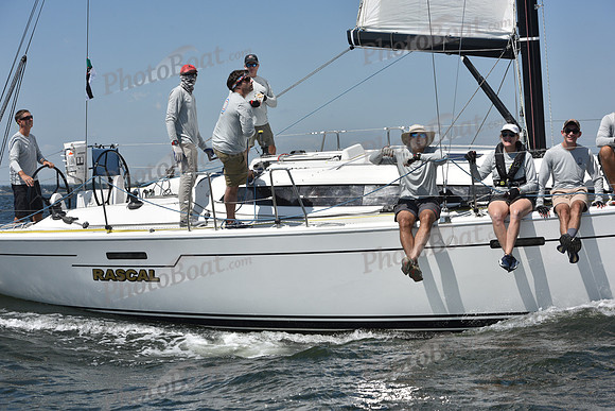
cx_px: 308
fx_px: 1196
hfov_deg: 28.8
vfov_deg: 19.5
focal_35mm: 70
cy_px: 206
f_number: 10
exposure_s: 1/1250
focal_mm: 70
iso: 250
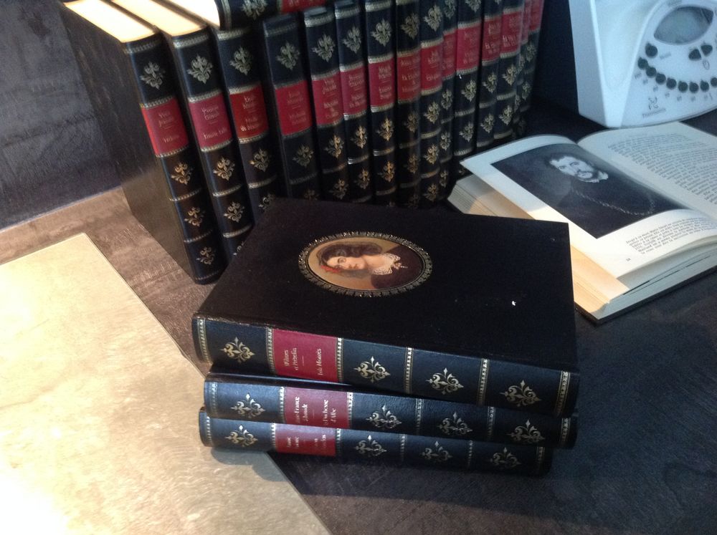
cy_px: 268
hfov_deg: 52.7
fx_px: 724
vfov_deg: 40.6
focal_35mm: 35
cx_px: 358
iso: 320
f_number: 2.4
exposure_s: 1/15
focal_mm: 4.28
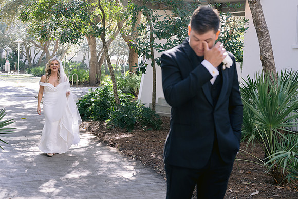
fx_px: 401
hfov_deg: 40.7
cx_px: 164
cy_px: 95
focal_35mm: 48
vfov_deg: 27.8
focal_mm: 35
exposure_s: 1/200
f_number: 2.8
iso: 200
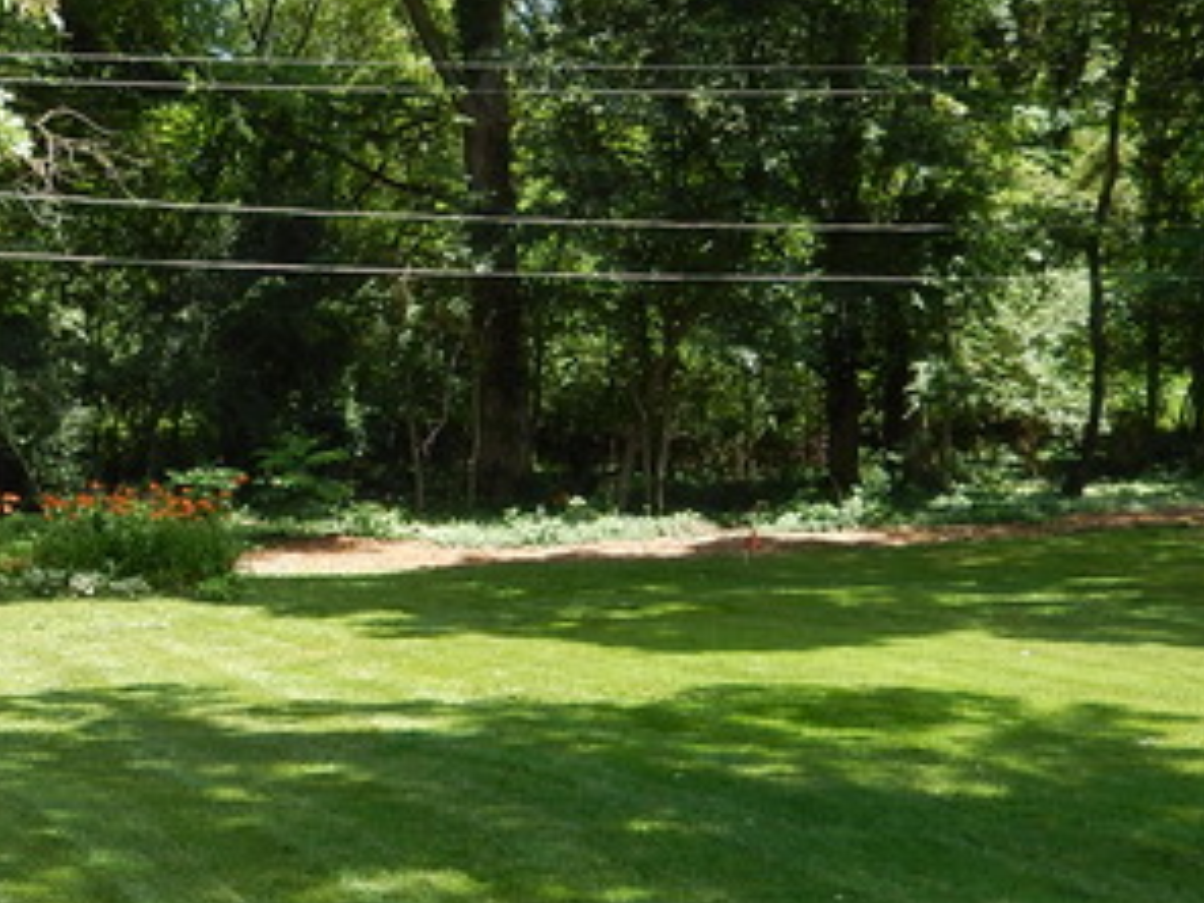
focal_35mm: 54
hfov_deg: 33.0
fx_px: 1878
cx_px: 45
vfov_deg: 26.9
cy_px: 586
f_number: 3.4
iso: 125
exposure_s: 1/320
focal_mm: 4.5
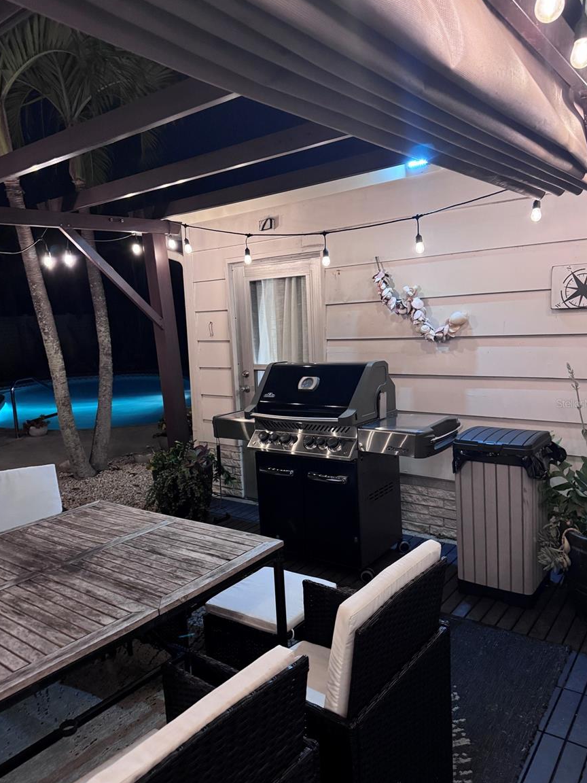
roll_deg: +2.3
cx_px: 299
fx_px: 565
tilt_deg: -7.7
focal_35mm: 25
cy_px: 403
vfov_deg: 69.4
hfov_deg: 54.9
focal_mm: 6.76
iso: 800
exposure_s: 1/40
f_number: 1.78
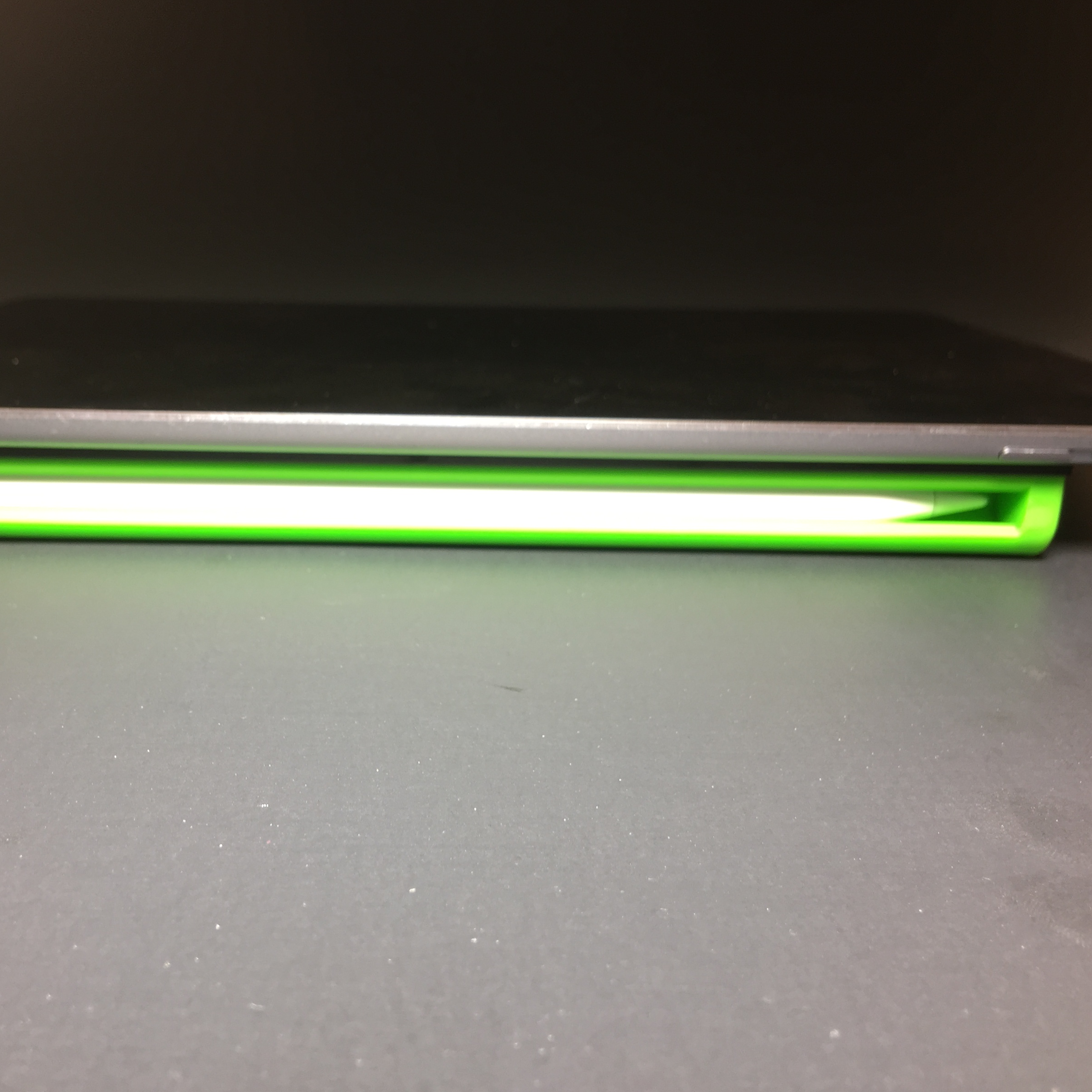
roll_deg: -1.1
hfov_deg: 47.0
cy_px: 535
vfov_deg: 47.2
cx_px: 443
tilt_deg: -18.8
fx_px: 1249
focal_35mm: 35
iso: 32
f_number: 2.2
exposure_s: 1/60
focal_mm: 4.15
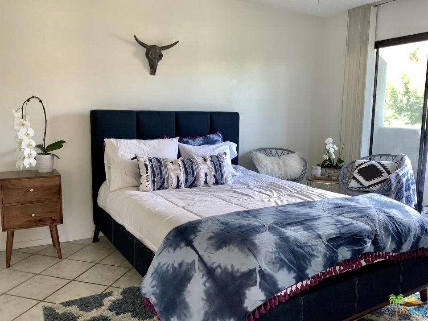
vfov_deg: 48.2
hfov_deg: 61.7
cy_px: 160
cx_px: 214
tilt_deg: -8.5
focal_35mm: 29
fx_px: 359
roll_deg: -0.8
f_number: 1.8
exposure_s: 1/60
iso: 50
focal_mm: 3
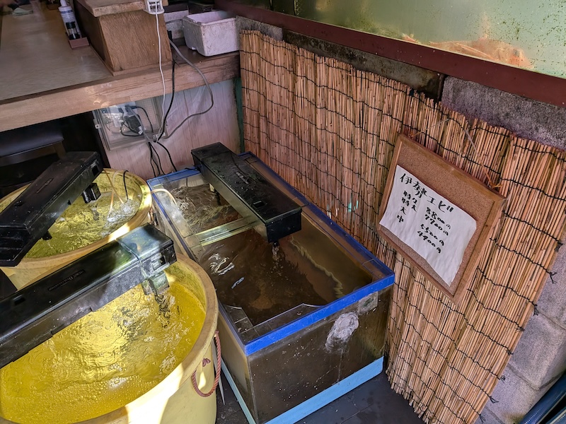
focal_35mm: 24
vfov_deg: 56.8
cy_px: 212
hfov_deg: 71.6
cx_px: 283
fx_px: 392
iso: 28
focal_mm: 4.53
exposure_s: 1/402
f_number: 1.7
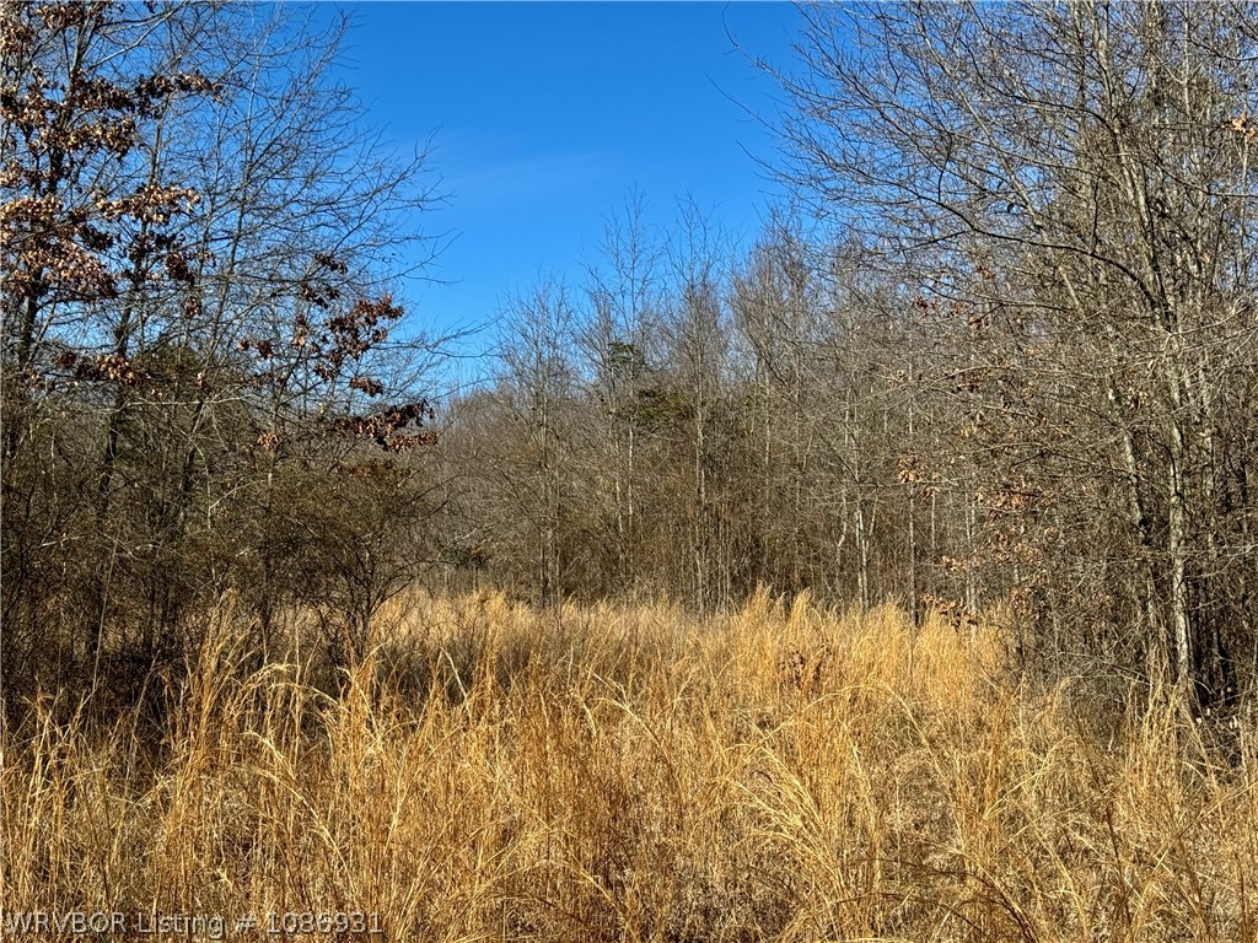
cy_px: 472
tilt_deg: +2.6
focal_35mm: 48
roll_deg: -1.7
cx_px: 629
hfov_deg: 39.7
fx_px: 1744
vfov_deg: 30.3
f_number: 1.78
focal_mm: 6.76
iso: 64
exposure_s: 1/4049
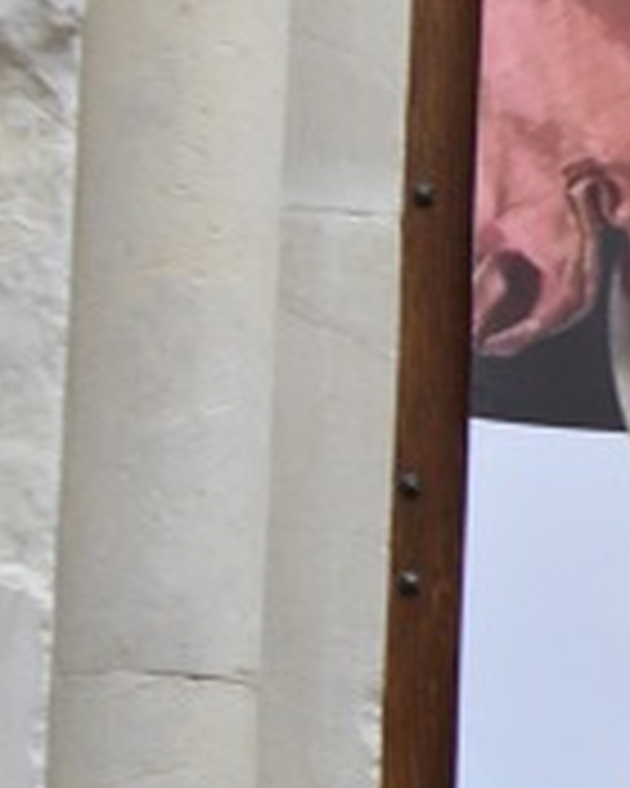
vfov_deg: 9.9
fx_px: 4522
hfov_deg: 6.7
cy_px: 624
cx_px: 2286
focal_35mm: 194
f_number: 5.6
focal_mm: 22
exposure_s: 1/125
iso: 280
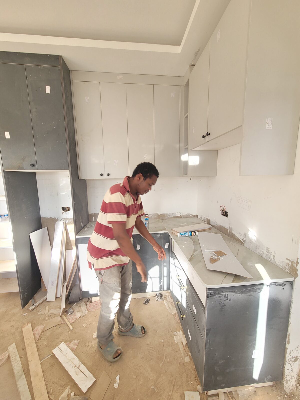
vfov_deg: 106.2
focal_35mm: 13
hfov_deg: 89.9
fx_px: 150
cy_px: 200
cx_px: 150
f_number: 2.2
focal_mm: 2.2
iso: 80
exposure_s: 1/60
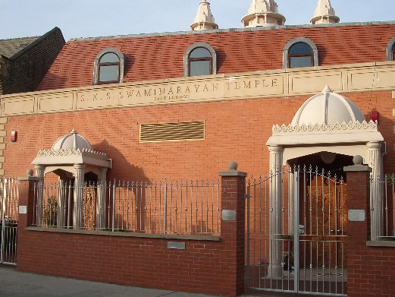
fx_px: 491
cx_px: 203
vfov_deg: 33.6
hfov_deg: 43.8
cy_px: 140
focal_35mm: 43
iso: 80
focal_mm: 5.8
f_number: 4.3
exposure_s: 1/320
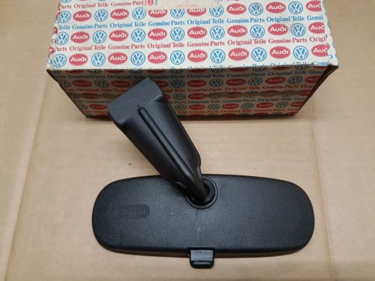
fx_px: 282
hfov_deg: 67.3
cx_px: 188
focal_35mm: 26
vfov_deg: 53.1
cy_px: 140
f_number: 1.7
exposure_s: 1/33
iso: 160
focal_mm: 4.2
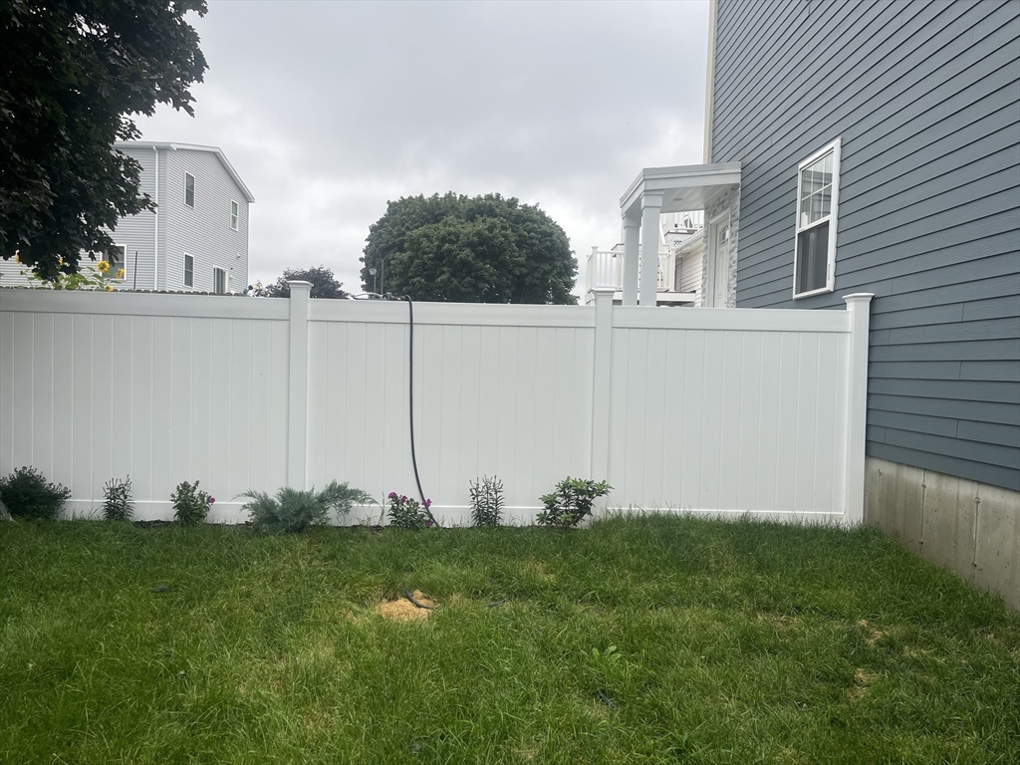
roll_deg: -1.5
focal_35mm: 26
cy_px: 382
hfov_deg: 67.3
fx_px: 766
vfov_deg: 53.1
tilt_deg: -2.2
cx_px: 510
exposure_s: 1/816
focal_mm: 5.1
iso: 50
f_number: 1.6
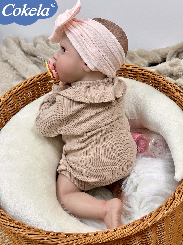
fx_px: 338
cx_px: 92
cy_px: 122
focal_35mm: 48
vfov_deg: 39.7
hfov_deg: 30.3
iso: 50
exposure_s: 1/50
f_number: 1.78
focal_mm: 6.86
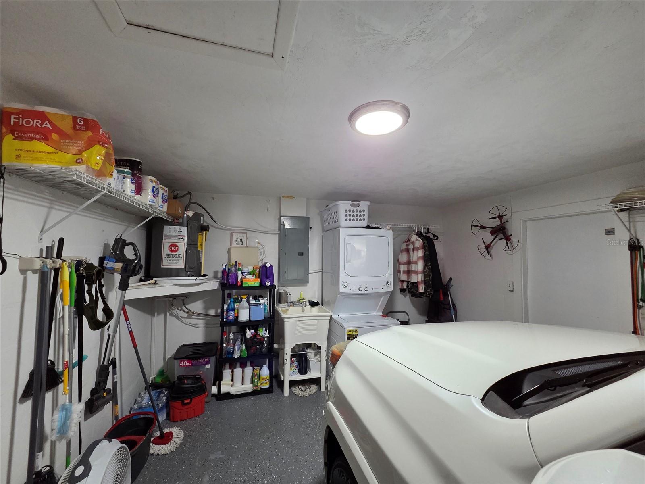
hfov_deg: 106.2
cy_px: 242
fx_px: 242
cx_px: 322
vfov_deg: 89.9
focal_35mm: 13
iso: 400
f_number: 2.2
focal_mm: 2.2
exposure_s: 1/60
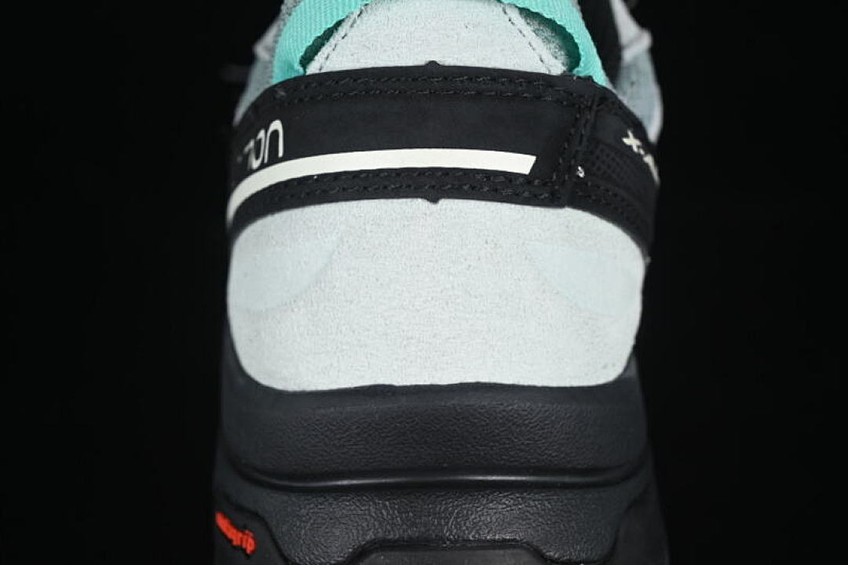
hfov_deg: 27.0
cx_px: 424
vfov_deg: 18.2
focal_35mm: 75
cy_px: 282
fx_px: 1767
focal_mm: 50
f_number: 6.3
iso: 160
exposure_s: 1/60
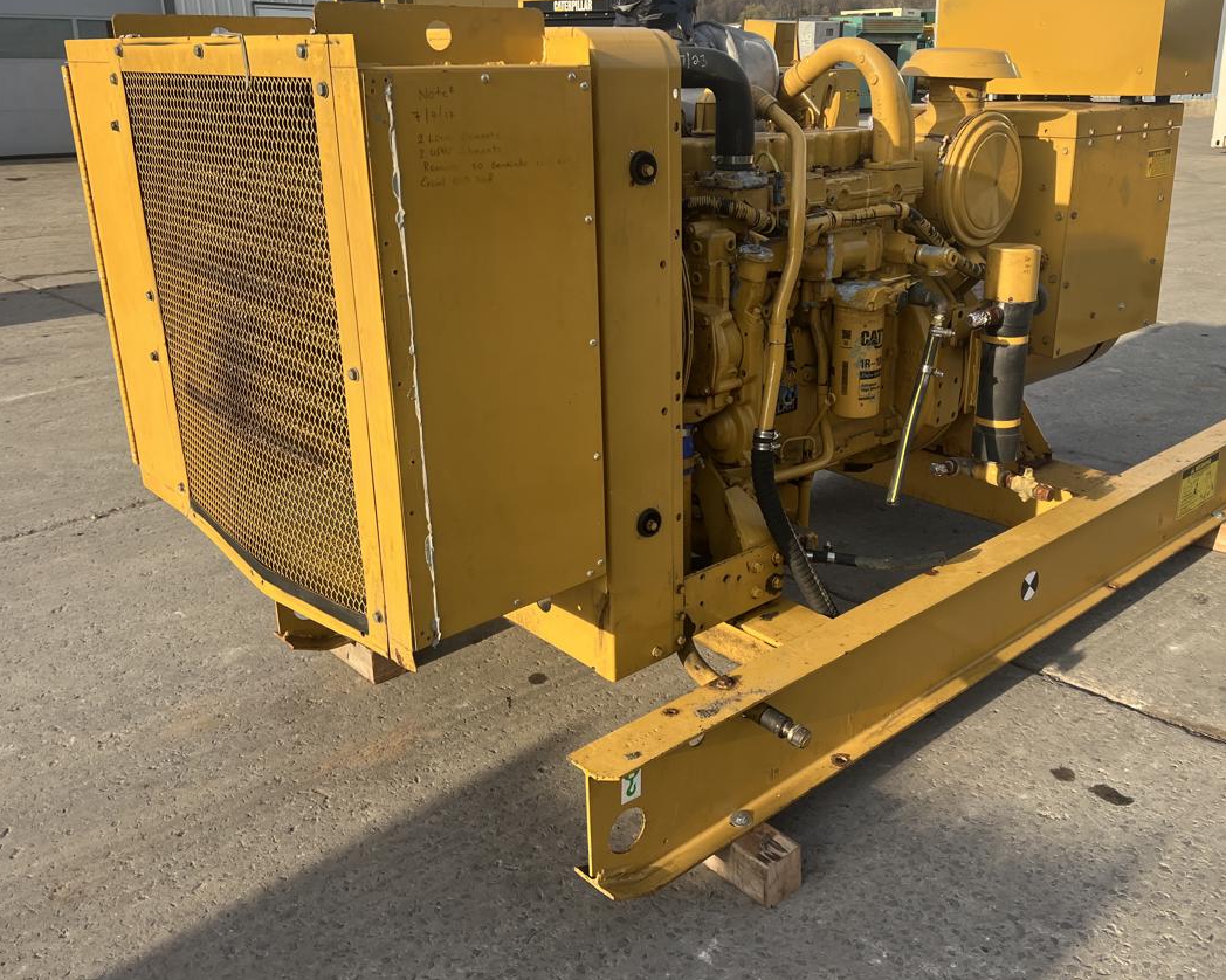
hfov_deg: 57.0
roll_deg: +0.5
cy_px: 433
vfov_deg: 47.0
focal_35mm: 31
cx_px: 687
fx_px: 1125
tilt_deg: -15.5
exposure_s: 1/1431
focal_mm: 5.7
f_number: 1.5
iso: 50
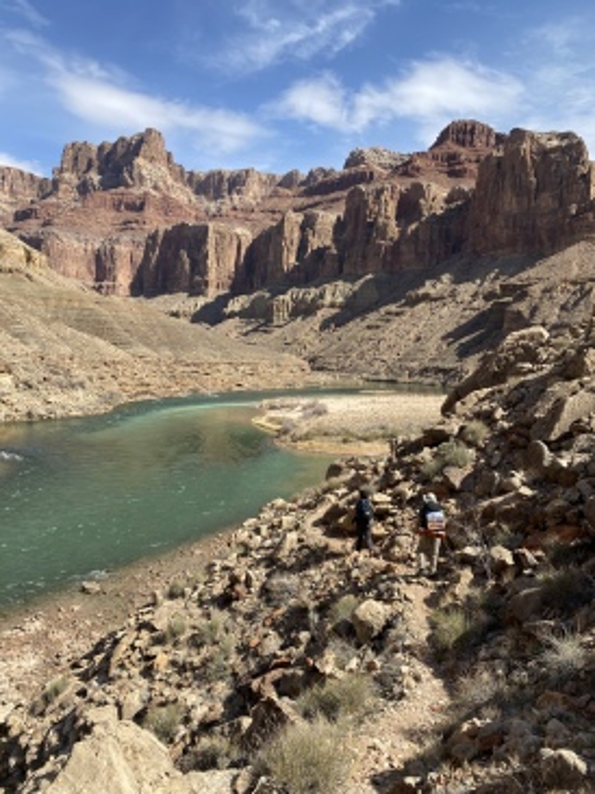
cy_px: 397
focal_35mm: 26
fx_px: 597
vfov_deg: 67.3
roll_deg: -2.0
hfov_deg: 53.0
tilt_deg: -3.4
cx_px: 298
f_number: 1.8
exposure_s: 1/2315
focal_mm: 4.25
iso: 32
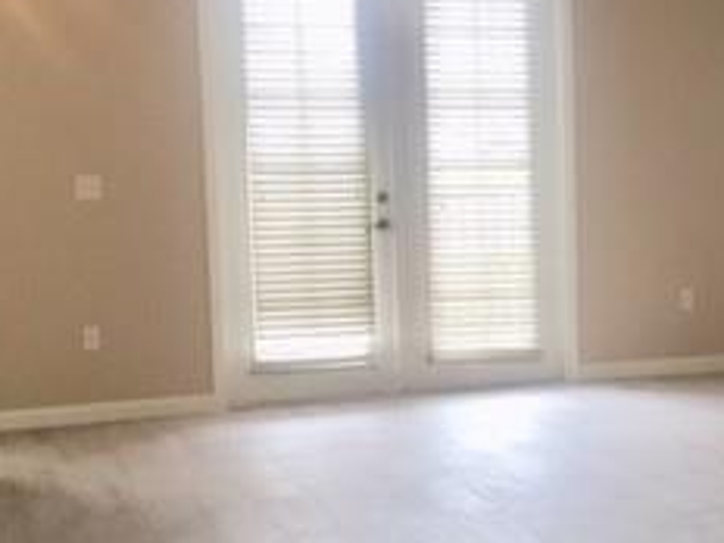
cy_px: 300
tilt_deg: -3.4
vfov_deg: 18.4
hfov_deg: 23.6
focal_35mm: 80
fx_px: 1673
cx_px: 690
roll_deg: -0.9
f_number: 2.2
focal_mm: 4.15
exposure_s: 1/30
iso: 50
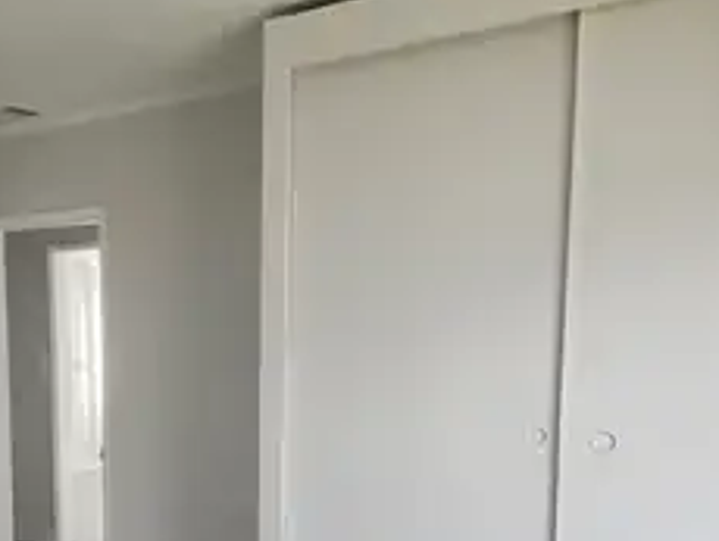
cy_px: 447
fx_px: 832
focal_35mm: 40
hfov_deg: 45.2
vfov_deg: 34.7
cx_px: 184
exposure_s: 1/120
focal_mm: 5.54
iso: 400
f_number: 1.8
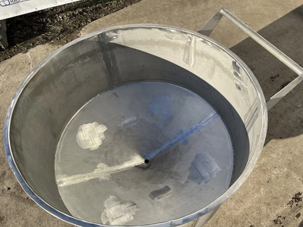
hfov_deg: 67.3
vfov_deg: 53.1
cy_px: 114
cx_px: 152
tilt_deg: -51.7
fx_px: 228
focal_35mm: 26
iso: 50
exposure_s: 1/1580
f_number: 1.6
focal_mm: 5.1
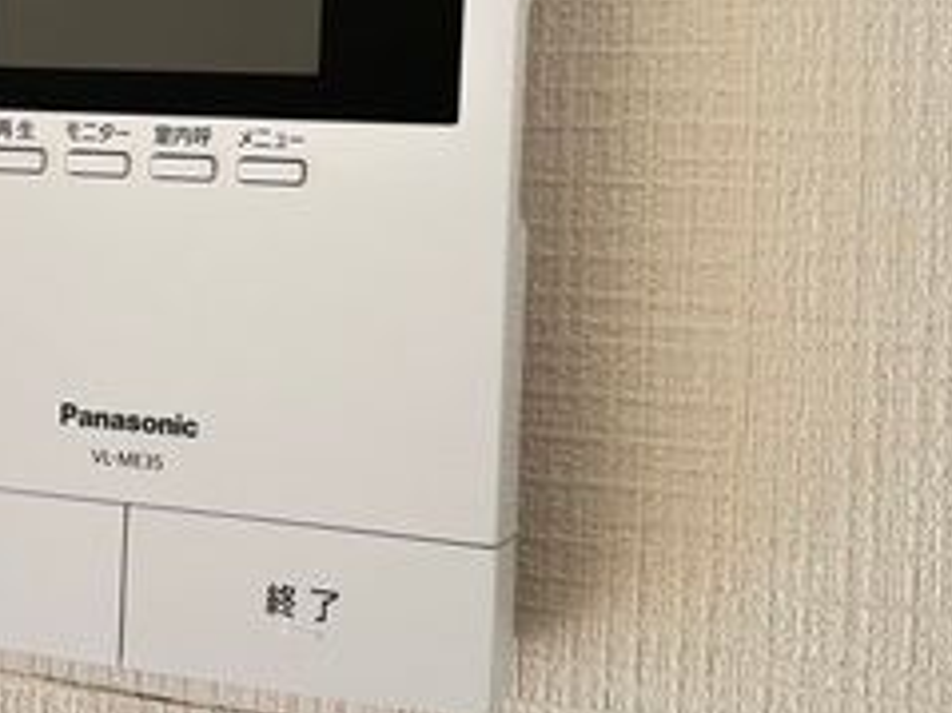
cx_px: 247
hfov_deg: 31.2
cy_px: 195
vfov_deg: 23.8
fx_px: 1677
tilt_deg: -1.8
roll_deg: -1.5
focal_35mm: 61
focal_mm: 5.7
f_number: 1.5
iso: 40
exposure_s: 1/121
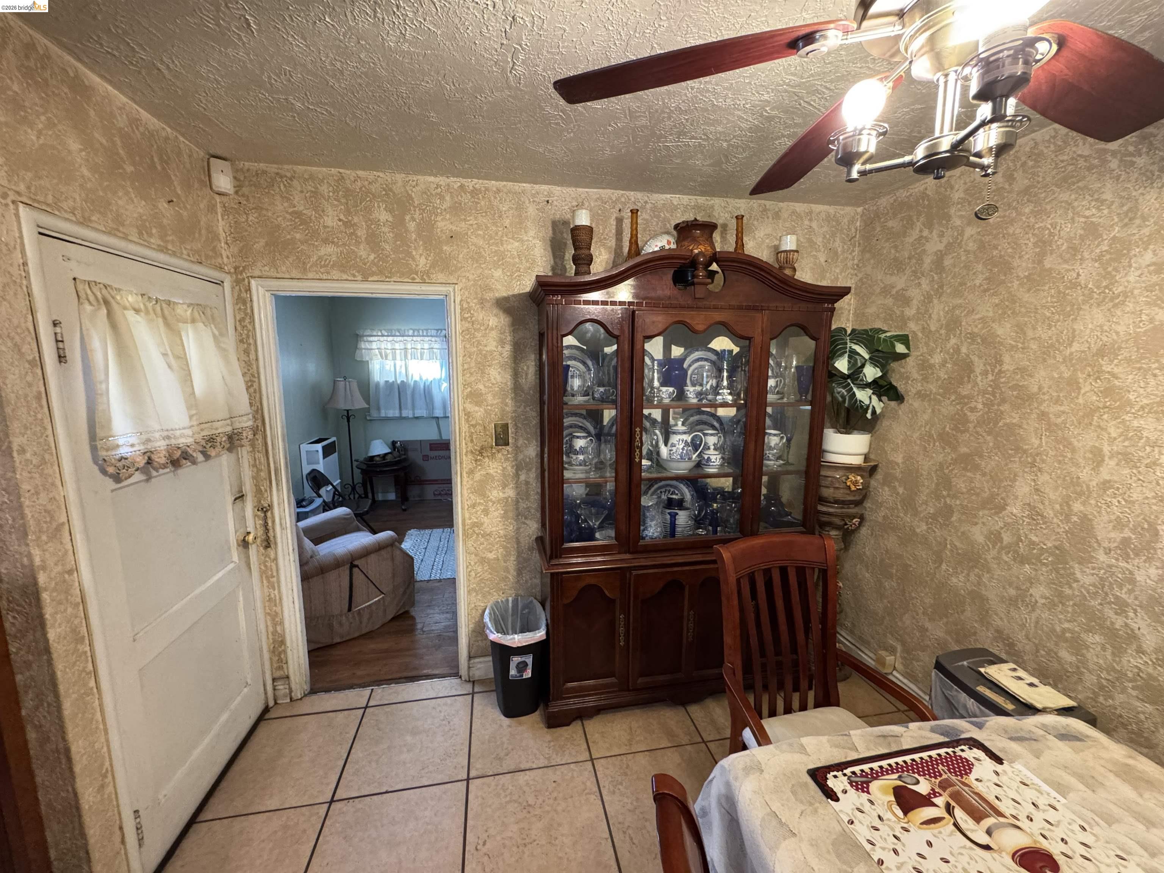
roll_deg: -0.1
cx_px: 582
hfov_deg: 102.1
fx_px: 471
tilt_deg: -9.6
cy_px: 436
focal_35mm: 14
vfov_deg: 85.7
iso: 500
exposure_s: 1/60
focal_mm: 2.22
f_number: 2.2
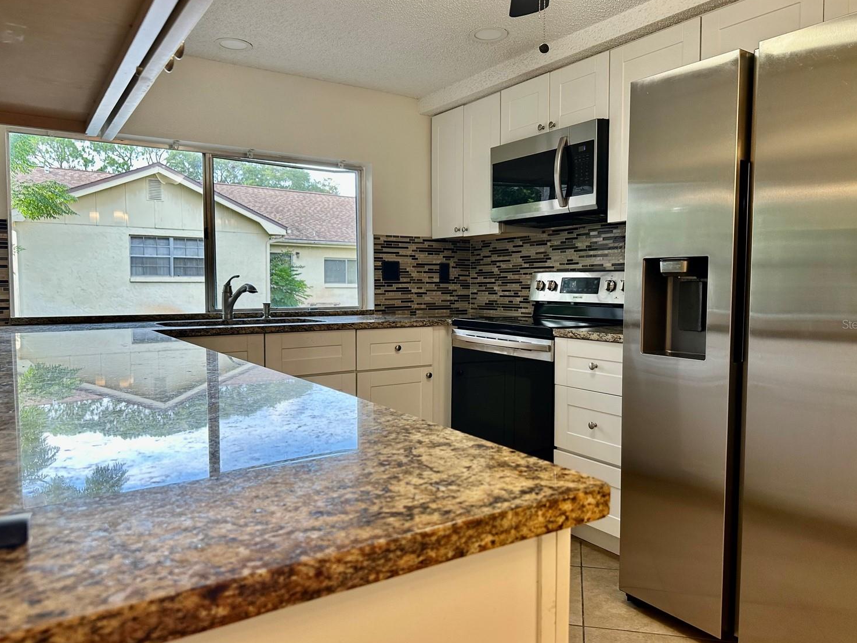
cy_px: 324
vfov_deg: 53.1
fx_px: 644
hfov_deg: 67.3
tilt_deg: -4.1
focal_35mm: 26
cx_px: 433
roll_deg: -0.8
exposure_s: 1/120
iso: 100
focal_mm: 6.86
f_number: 1.78
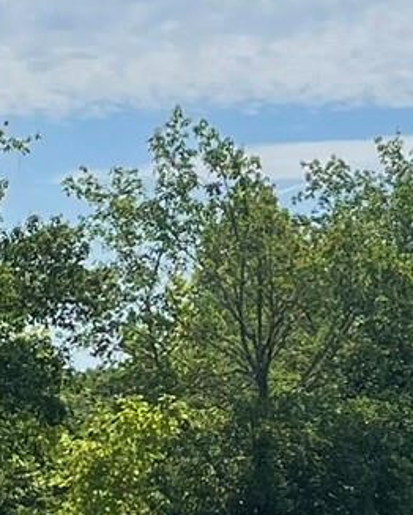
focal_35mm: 159
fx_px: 2427
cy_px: 613
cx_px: 615
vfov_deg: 11.9
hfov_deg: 9.5
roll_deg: -0.3
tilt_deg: -2.7
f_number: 1.6
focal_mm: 4.2
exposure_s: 1/6494
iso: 32
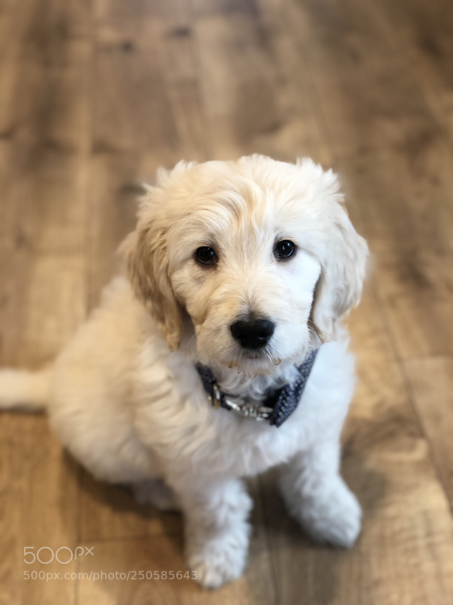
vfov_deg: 36.8
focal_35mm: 52
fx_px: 907
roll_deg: +2.5
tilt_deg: -42.6
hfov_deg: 28.0
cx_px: 226
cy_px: 302
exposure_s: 1/40
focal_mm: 6
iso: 125
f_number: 2.4
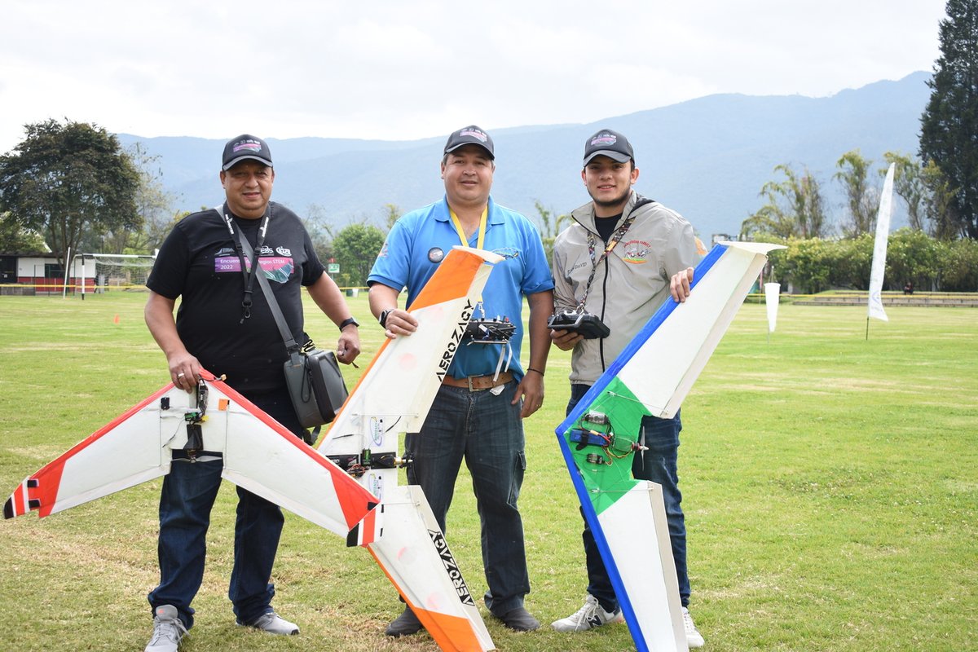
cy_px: 326
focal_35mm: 48
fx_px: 1304
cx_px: 489
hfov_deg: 41.1
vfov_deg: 28.1
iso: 100
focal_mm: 32
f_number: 4.5
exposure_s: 1/250
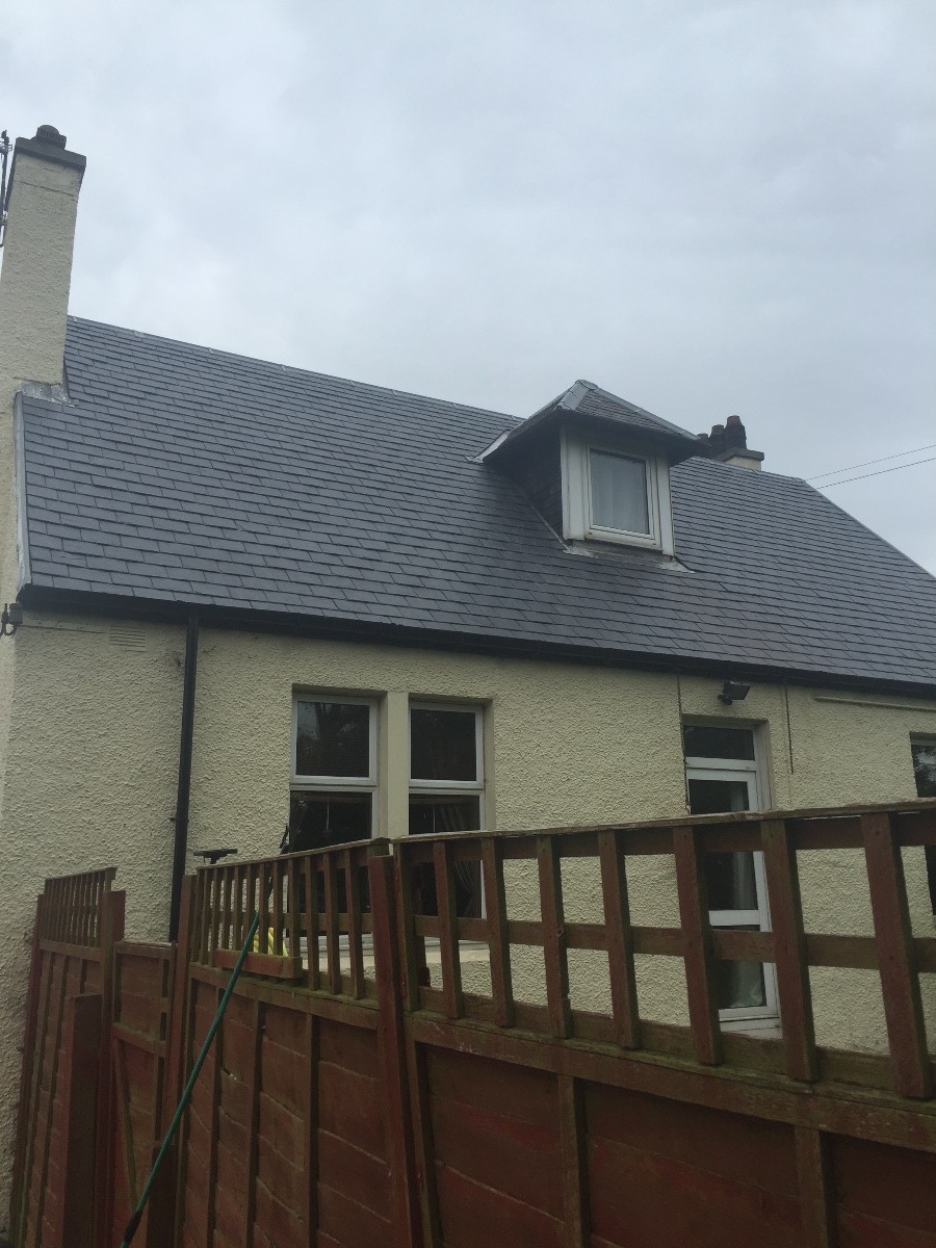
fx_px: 1046
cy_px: 624
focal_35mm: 29
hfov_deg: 48.2
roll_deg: +1.7
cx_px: 468
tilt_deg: +13.7
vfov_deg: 61.7
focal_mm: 4.15
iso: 32
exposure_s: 1/920
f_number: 2.2
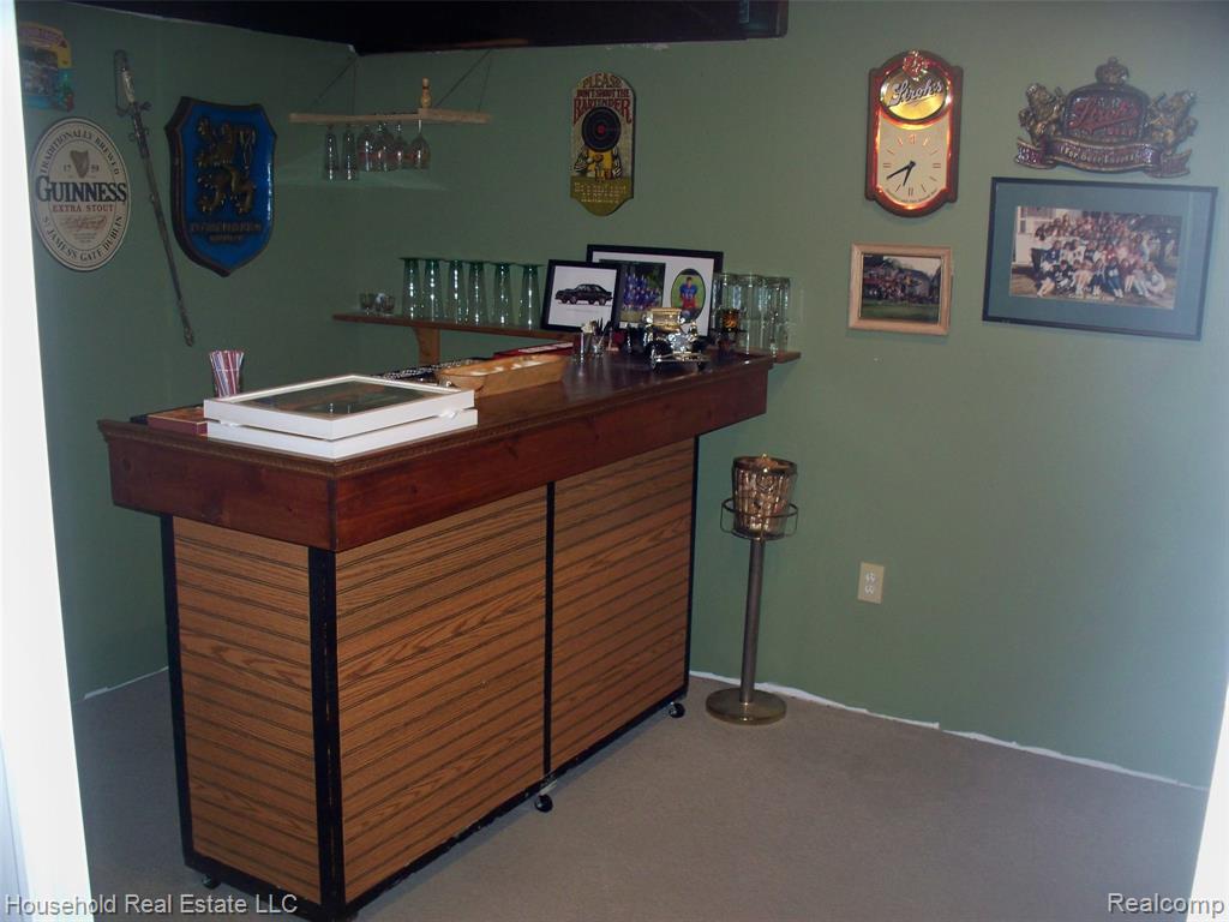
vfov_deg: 40.7
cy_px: 461
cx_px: 614
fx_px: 1243
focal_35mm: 35
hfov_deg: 52.6
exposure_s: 1/30
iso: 200
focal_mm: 7.54
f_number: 2.8
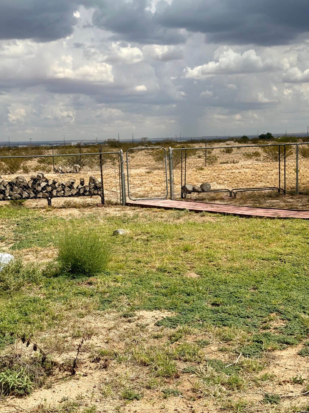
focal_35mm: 48
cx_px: 154
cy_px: 206
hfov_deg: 30.3
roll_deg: +1.5
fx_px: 571
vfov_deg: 39.7
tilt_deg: -6.2
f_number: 1.78
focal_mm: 6.76
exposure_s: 1/7874
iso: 64
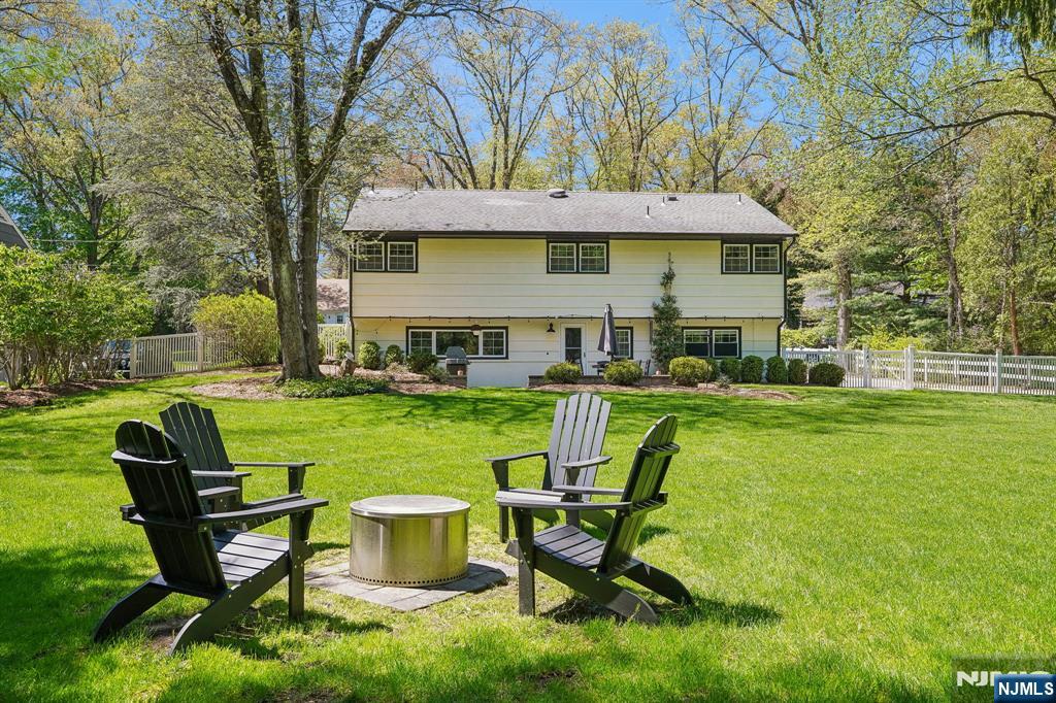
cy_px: 352
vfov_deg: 41.1
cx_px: 528
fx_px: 938
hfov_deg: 58.7
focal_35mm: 32
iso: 400
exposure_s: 1/200
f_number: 8
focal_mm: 32
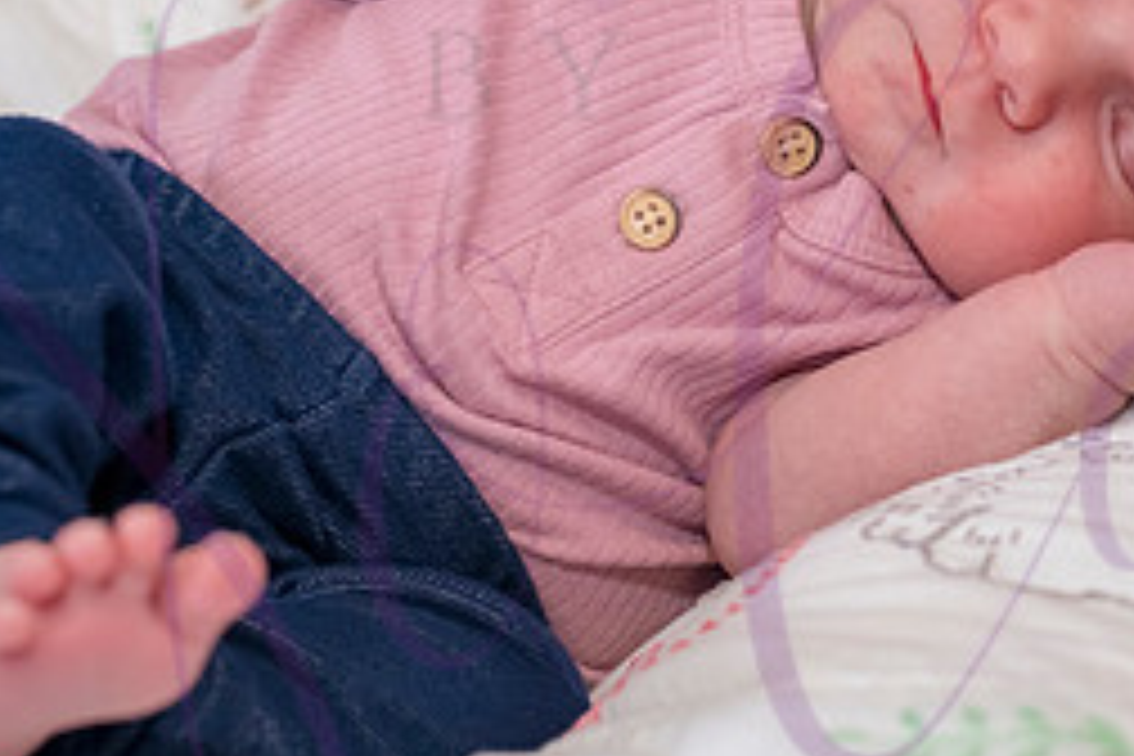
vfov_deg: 11.8
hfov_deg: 17.8
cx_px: 608
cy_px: 65
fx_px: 3622
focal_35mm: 115
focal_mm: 50
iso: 800
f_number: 4
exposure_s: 1/60
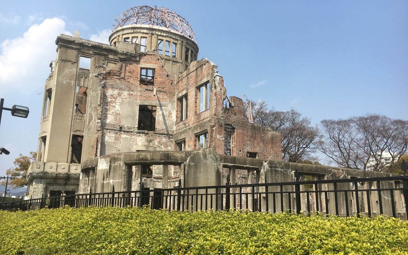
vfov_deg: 40.6
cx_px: 205
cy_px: 120
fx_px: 345
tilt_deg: +14.2
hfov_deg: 61.2
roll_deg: -0.9
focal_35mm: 31
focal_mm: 4.15
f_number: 2.2
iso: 25
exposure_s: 1/1451
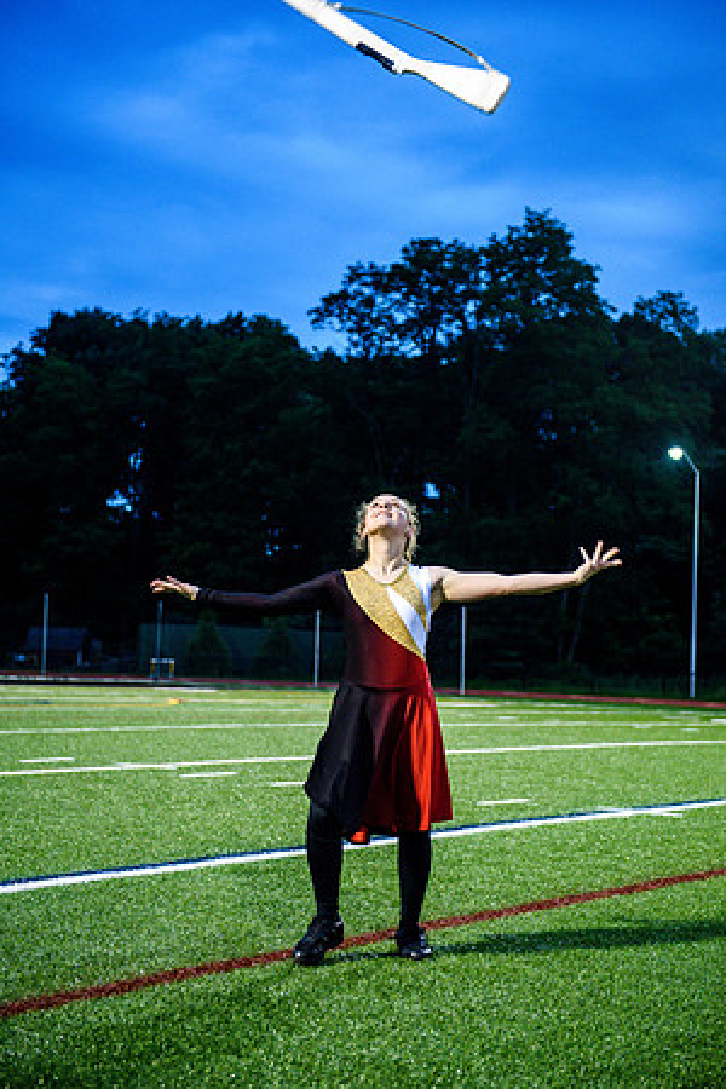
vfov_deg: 35.6
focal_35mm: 56
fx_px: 1694
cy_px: 544
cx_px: 363
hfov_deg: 24.2
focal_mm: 56
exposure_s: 1/250
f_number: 3.2
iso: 1600
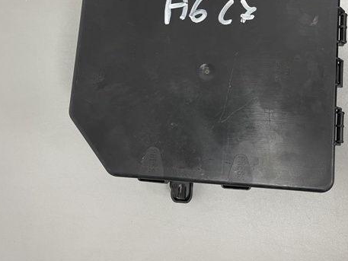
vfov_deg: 40.1
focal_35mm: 35
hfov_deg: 52.5
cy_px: 81
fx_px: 352
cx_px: 196
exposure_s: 1/50
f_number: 1.6
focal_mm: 5.1
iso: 125
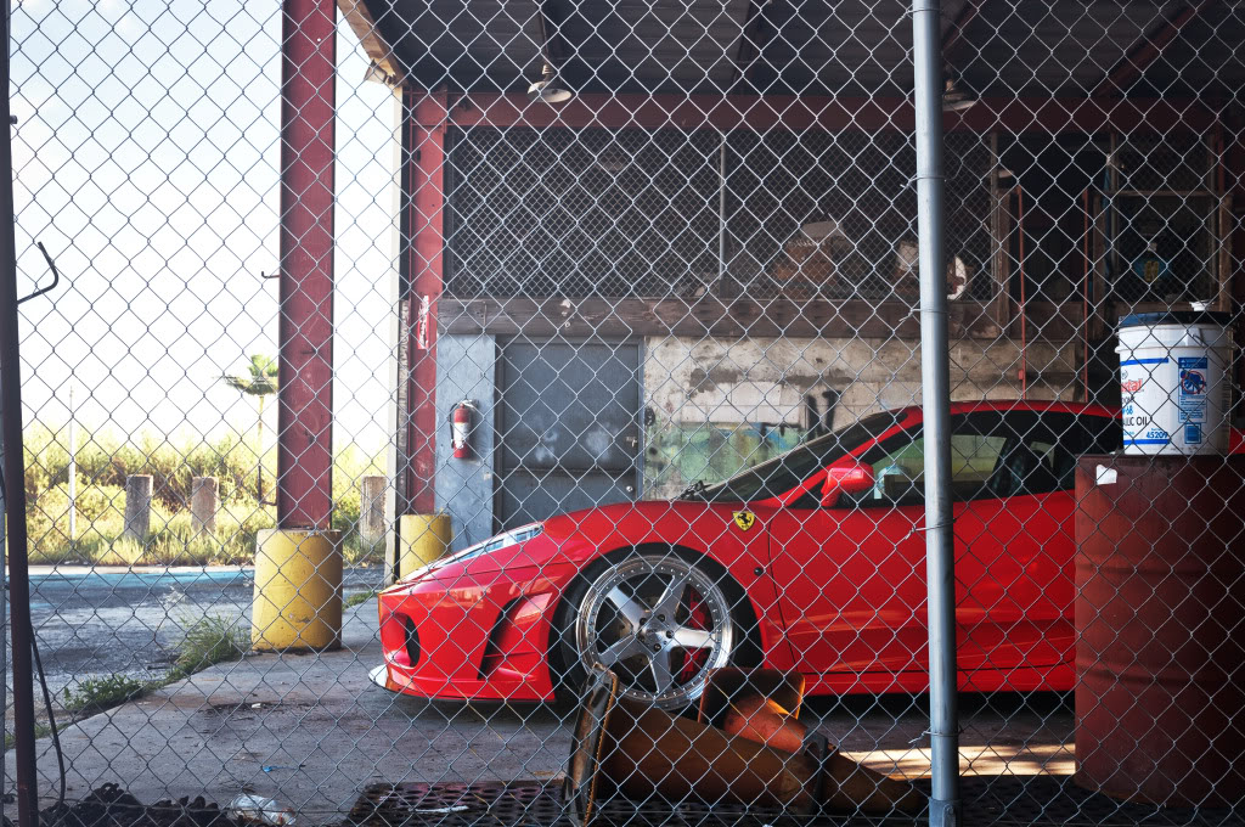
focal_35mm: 44
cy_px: 414
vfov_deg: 30.8
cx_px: 622
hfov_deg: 45.0
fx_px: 1502
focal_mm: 29
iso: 200
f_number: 5
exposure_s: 1/20
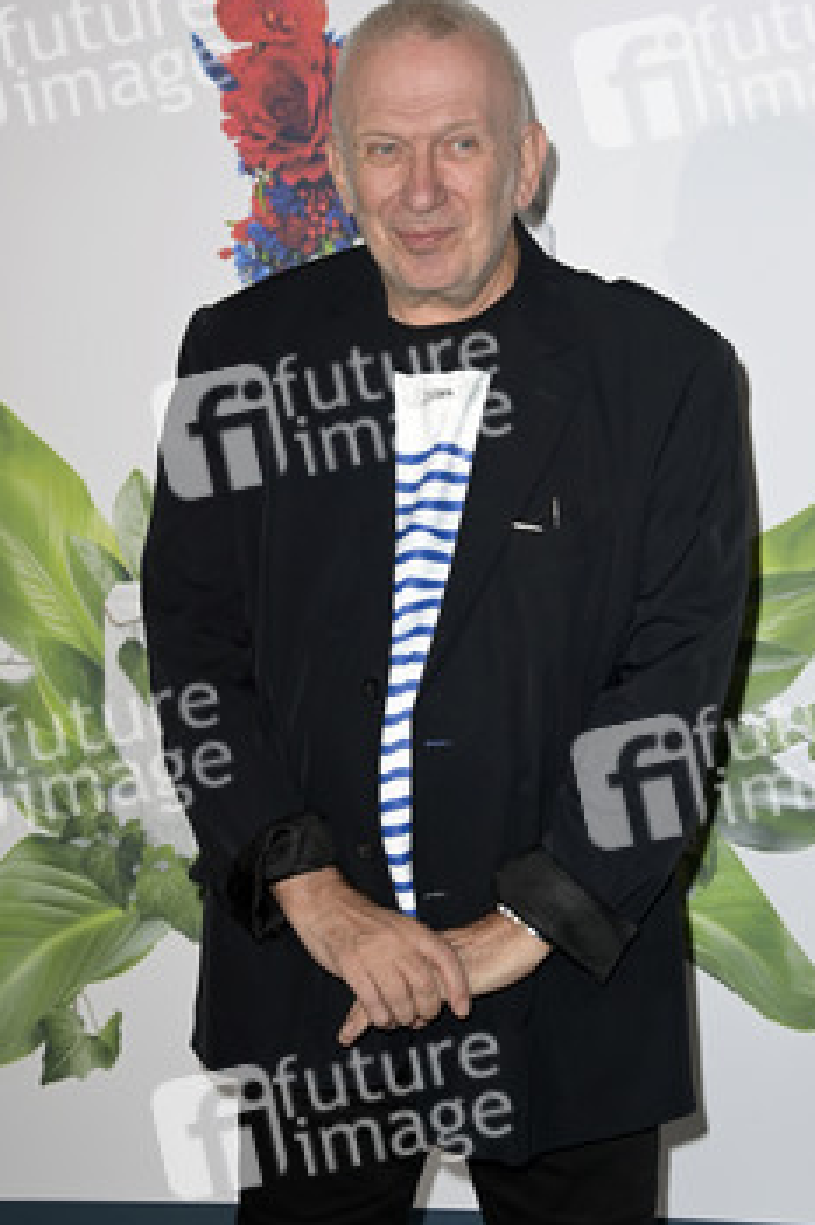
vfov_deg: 25.4
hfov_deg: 17.0
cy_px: 592
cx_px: 434
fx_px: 2719
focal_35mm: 80
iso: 640
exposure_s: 1/250
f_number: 5.6
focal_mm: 70
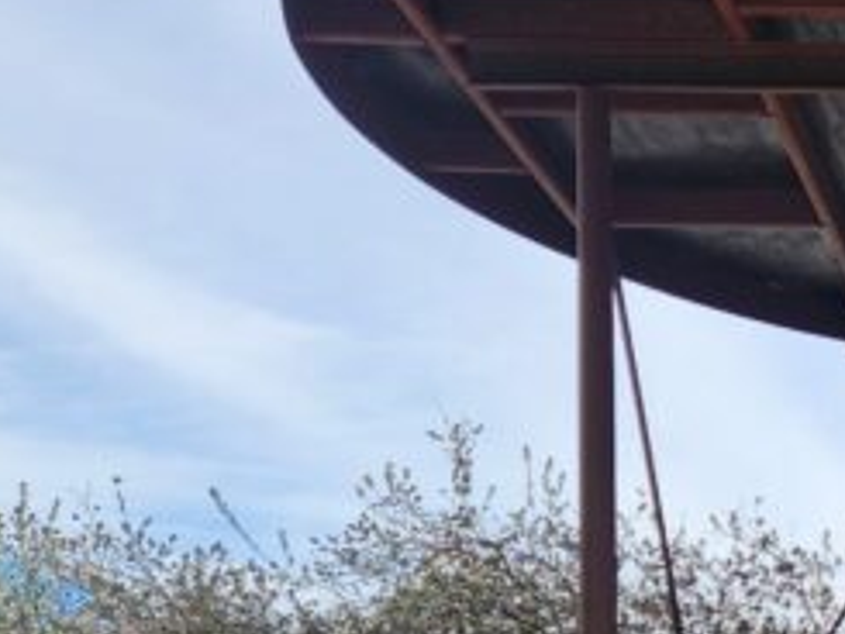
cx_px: 1473
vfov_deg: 15.2
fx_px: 2345
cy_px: 617
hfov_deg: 17.1
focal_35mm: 96
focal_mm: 5.4
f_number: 1.8
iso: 20
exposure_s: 1/1044
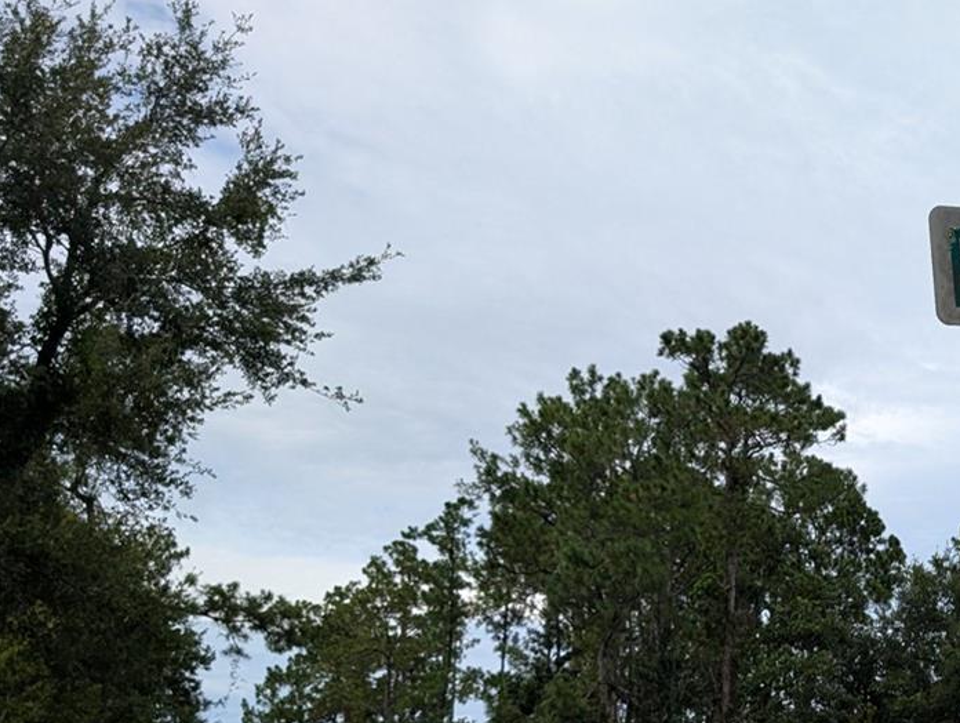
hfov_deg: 31.6
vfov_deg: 26.2
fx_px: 1527
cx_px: 1007
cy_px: 562
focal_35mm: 55
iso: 26
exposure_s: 1/1302
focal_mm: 6.9
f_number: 1.68
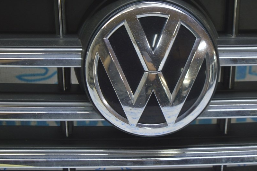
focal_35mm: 106
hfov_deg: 19.4
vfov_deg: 12.9
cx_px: 132
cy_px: 68
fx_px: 754
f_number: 5.6
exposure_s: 1/20
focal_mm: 55
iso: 400
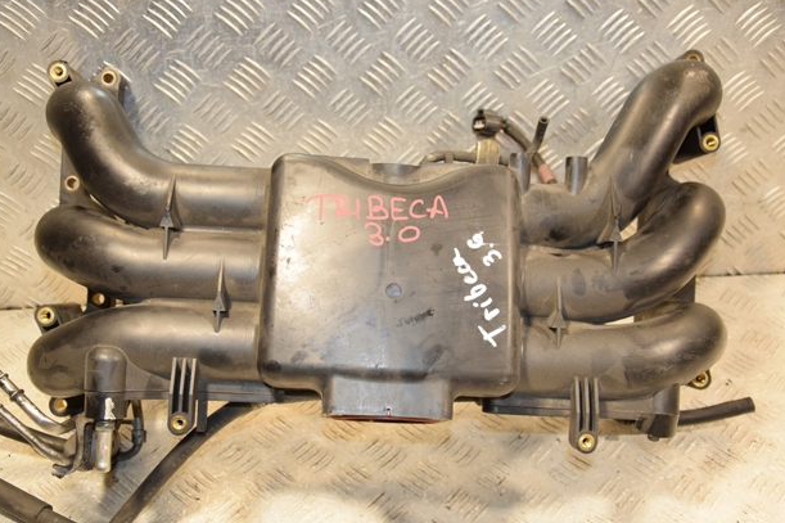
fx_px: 959
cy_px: 262
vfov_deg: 30.5
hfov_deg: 44.5
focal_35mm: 44
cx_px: 376
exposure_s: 1/125
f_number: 5
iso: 800
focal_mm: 28
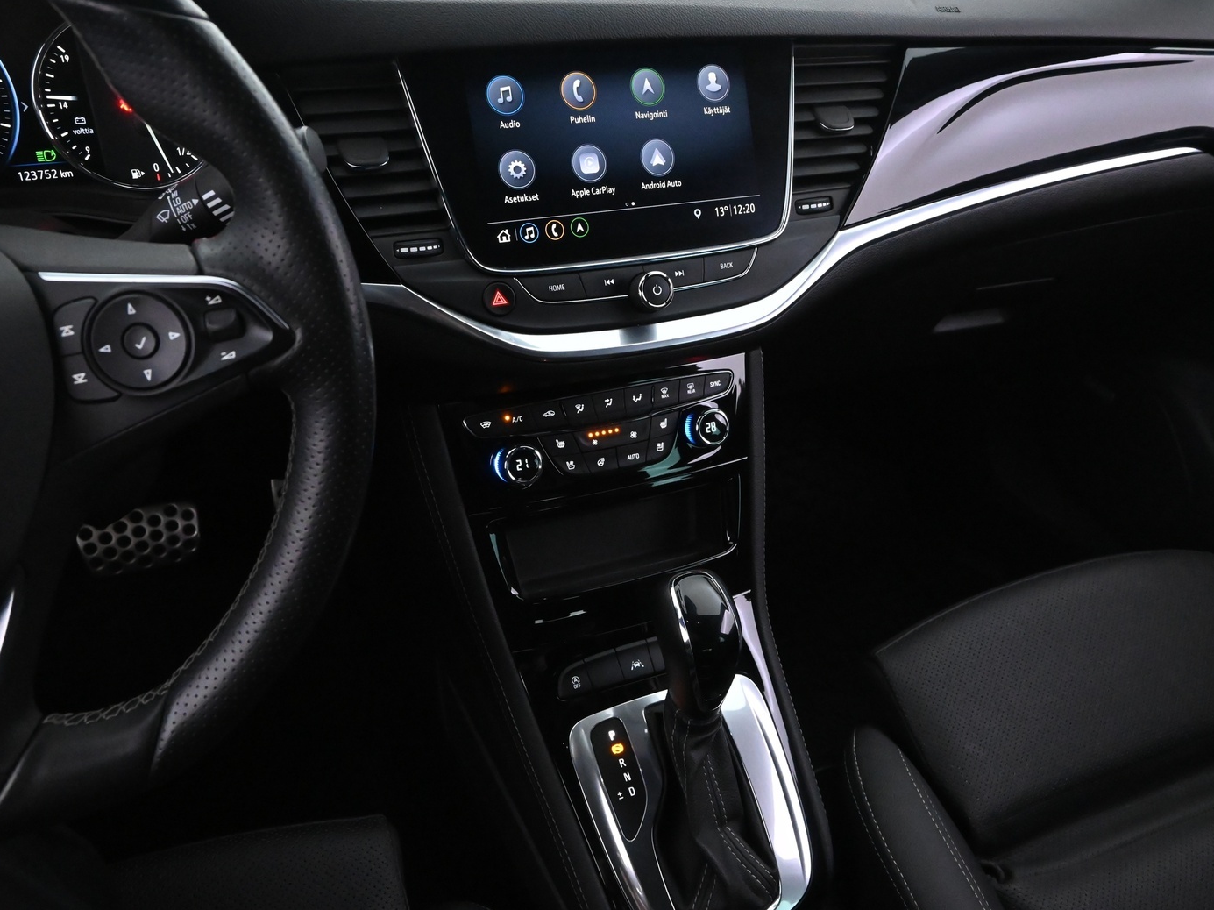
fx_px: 947
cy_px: 459
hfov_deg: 65.3
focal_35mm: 27
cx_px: 618
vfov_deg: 51.3
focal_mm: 16
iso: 6400
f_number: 5
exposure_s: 1/40
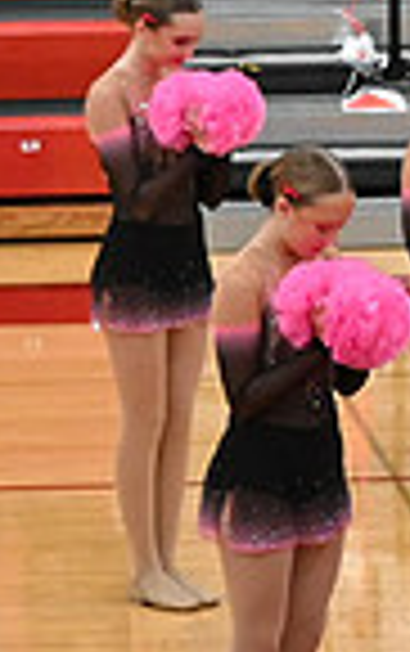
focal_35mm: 428
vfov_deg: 4.9
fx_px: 7629
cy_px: 483
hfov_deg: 3.0
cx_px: 1144
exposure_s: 1/400
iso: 8000
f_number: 4
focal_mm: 70
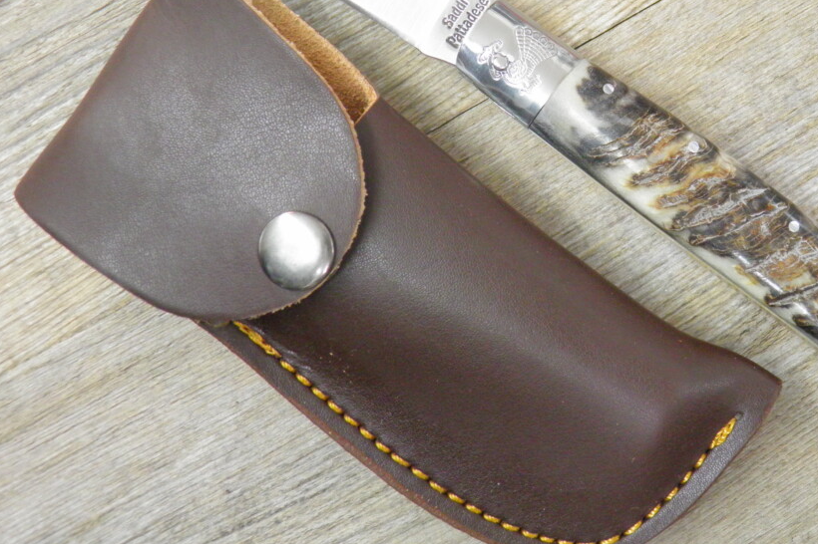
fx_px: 1522
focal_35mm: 67
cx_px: 561
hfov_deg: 29.8
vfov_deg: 20.1
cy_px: 110
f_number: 3.3
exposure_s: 1/15
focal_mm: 7.9
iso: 200
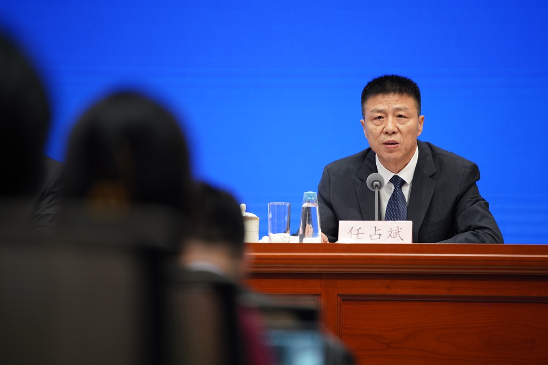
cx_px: 304
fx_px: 3440
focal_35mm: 226
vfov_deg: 6.1
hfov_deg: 9.1
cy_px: 195
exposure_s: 1/160
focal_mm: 200
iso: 800
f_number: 2.8
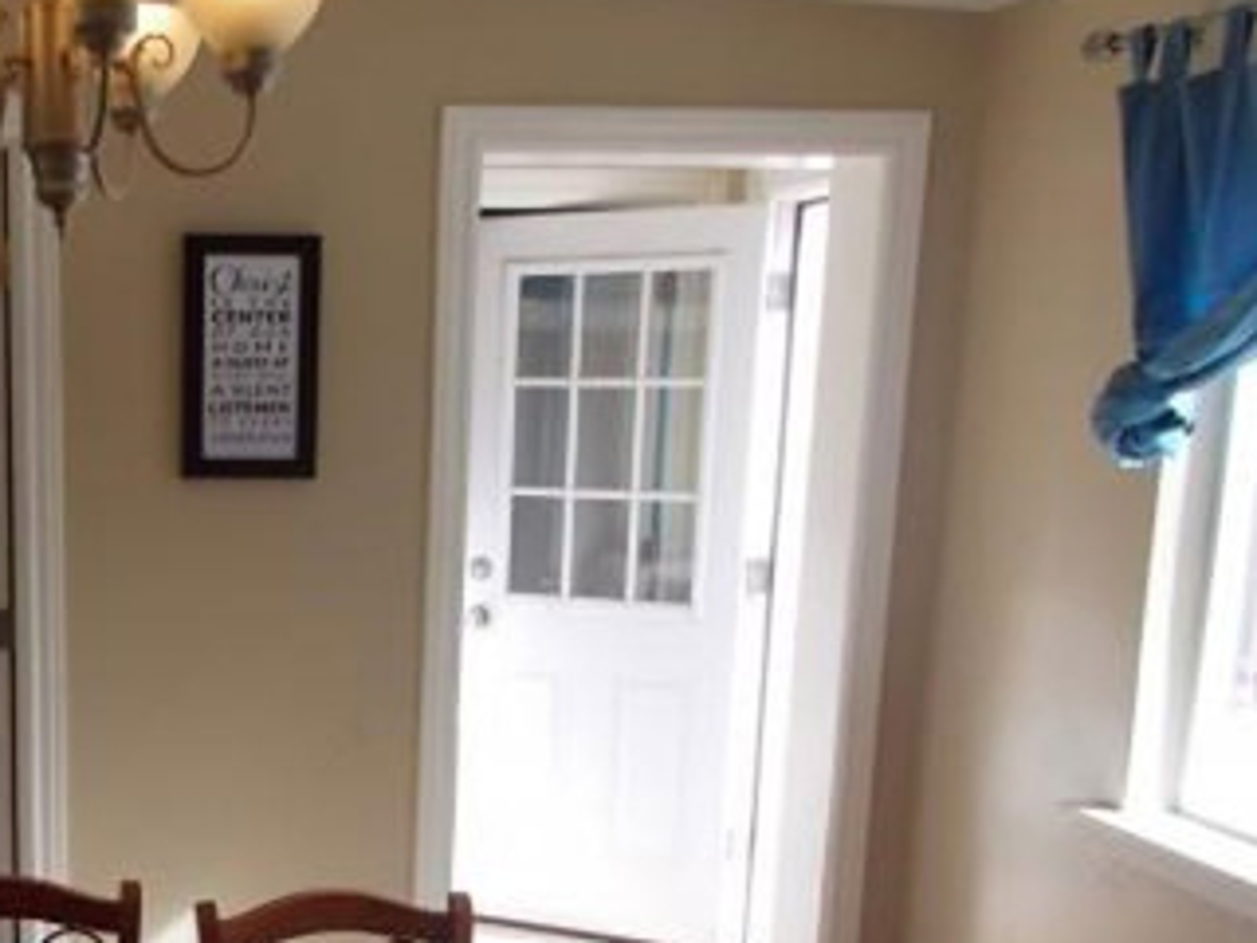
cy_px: 798
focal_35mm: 52
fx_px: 1888
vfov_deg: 27.3
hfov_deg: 34.6
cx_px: 106
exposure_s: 1/250
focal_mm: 4.6
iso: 200
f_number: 3.2
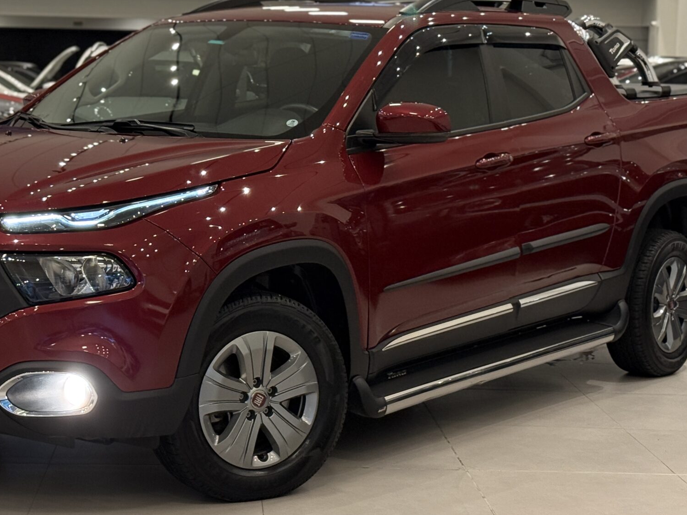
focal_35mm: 82
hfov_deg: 23.7
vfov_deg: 18.0
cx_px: 238
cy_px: 198
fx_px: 1627
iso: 250
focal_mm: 6.76
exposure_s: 1/60
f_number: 1.78
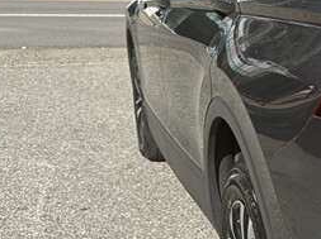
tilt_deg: -11.9
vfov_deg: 19.3
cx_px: 495
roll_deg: -3.2
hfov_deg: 21.2
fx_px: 704
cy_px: 123
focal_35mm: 76
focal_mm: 6.86
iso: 80
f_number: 1.78
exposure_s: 1/2299
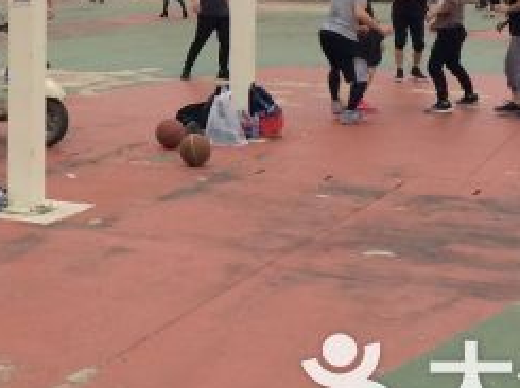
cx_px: 91
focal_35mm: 83
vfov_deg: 17.0
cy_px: -63
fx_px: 1245
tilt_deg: +0.7
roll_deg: -0.8
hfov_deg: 23.2
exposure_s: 1/33
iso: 64
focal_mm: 4.15
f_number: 2.2
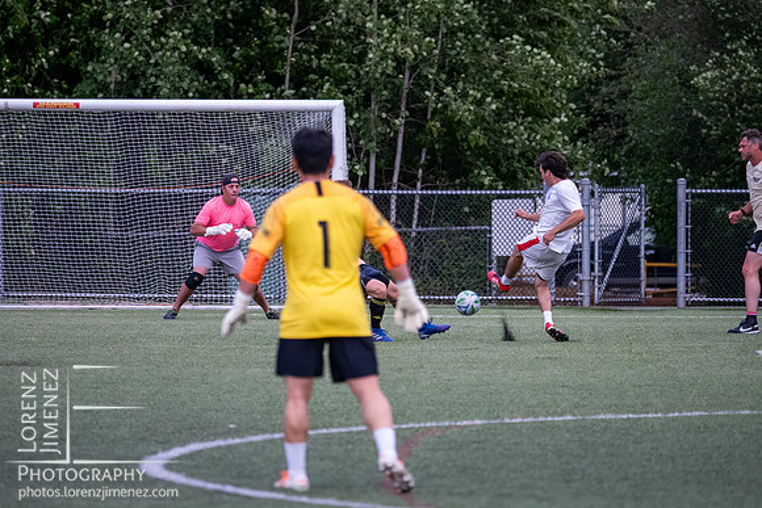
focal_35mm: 323
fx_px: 6834
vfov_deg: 4.3
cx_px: 374
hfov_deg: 6.4
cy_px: 257
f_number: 2.8
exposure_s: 1/1000
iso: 2500
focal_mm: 150
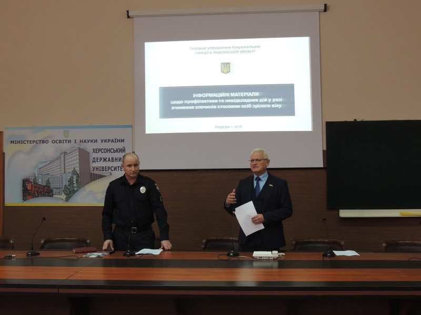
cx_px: 210
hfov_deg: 43.9
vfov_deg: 33.6
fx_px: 523
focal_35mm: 43
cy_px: 158
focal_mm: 7.6
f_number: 3.4
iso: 400
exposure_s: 1/25
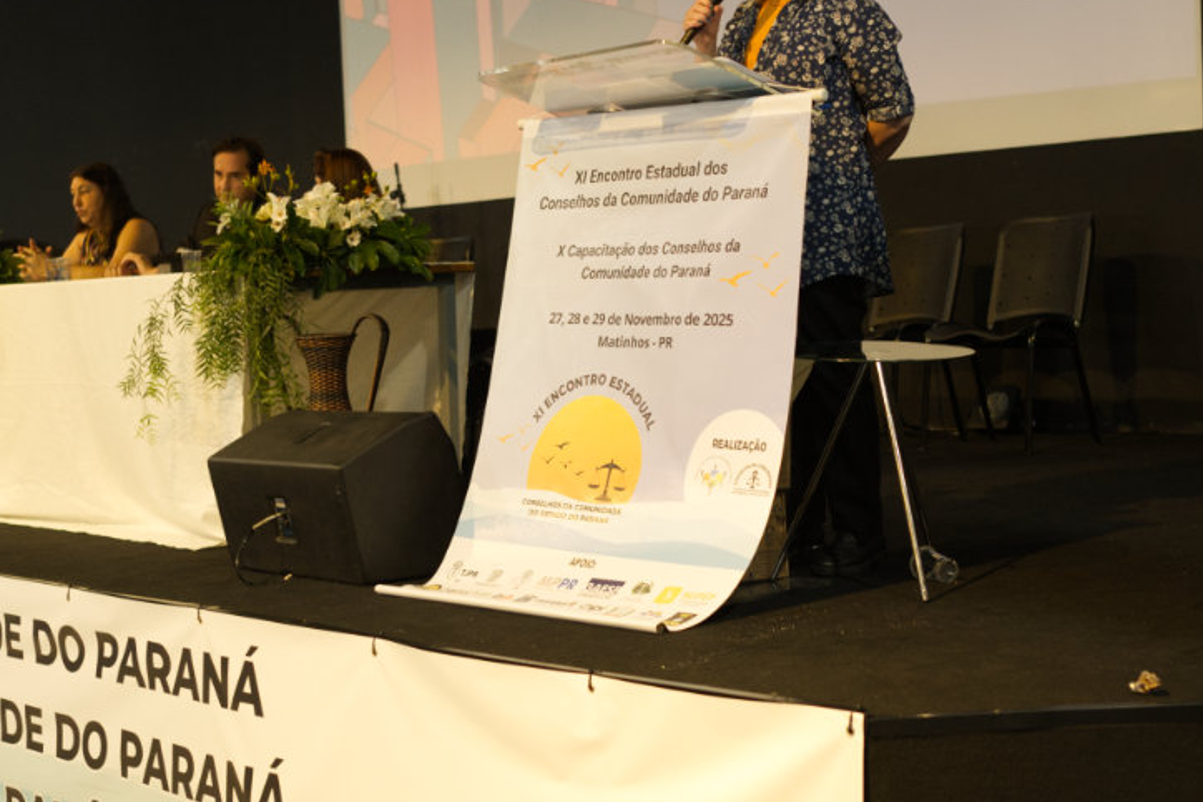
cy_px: 418
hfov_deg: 34.5
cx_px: 585
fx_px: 1938
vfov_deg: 23.4
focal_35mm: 58
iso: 2000
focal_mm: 35
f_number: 2.8
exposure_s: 1/100
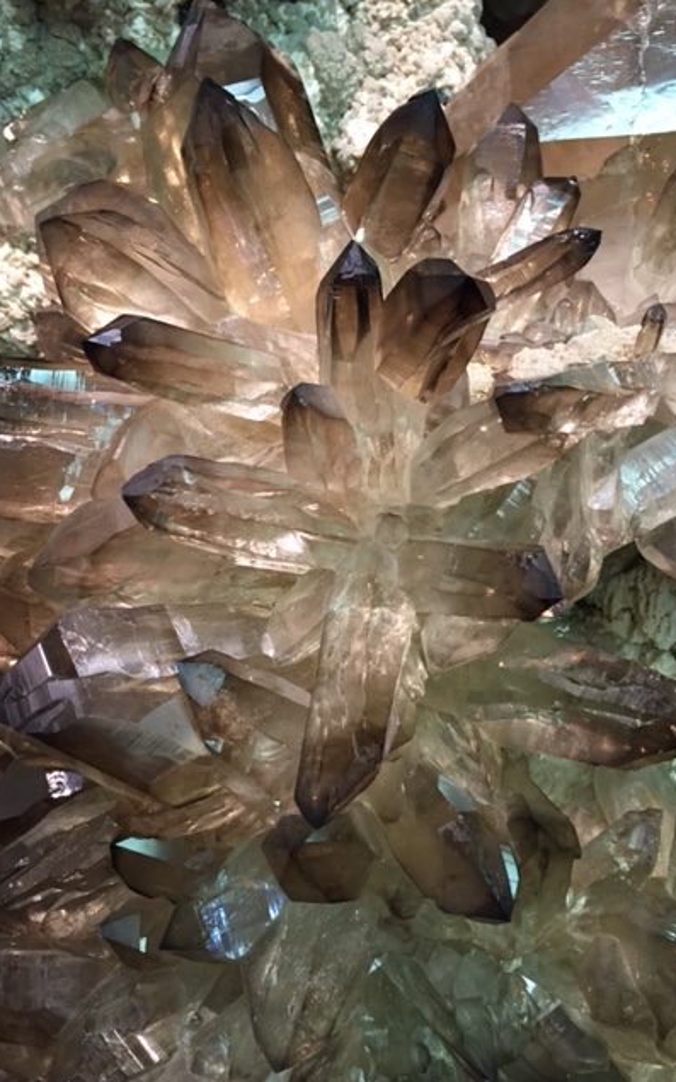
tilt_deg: -25.0
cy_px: 542
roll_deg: -1.0
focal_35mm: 31
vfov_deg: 61.2
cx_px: 320
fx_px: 914
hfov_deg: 40.6
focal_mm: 4.15
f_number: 2.2
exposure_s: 1/30
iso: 125
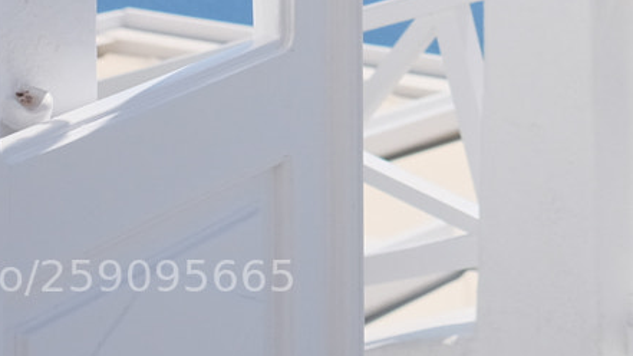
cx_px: 692
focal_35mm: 133
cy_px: -377
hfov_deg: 15.7
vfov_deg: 8.6
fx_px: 2232
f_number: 3.6
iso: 800
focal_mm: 23
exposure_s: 1/1600
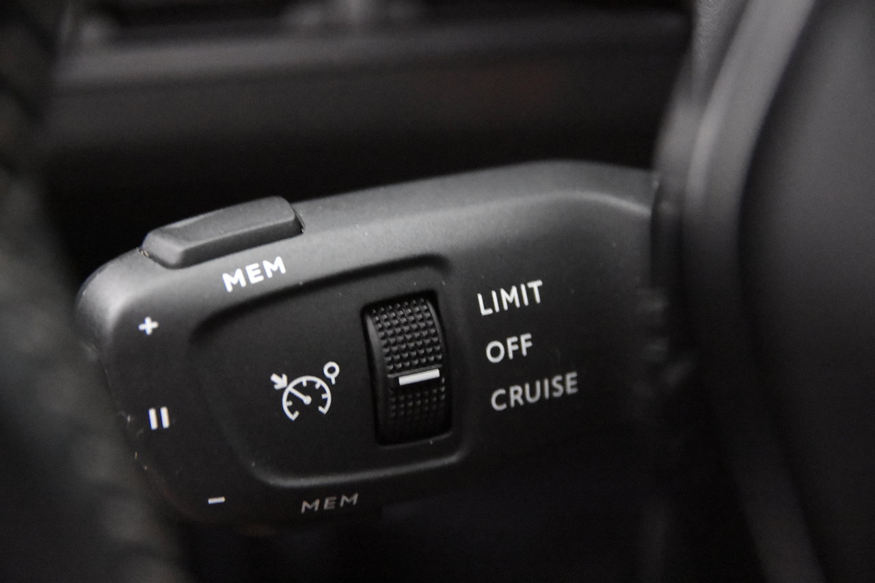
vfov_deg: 17.5
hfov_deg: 26.0
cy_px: 292
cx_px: 438
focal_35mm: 78
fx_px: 1895
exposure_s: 1/30
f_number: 3.8
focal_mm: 52
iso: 12800
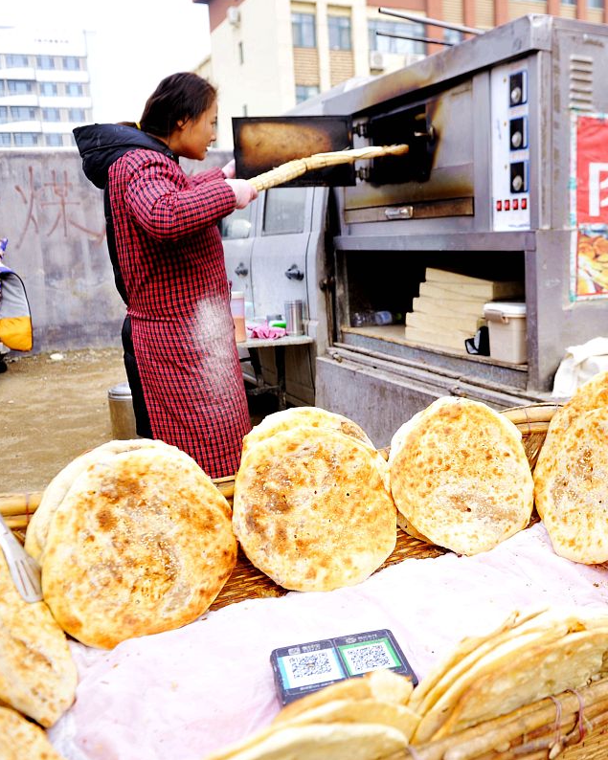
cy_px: 380
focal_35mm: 34
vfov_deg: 52.8
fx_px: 765
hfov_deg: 42.4
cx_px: 432
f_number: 4
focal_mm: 24
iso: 200
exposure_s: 1/400
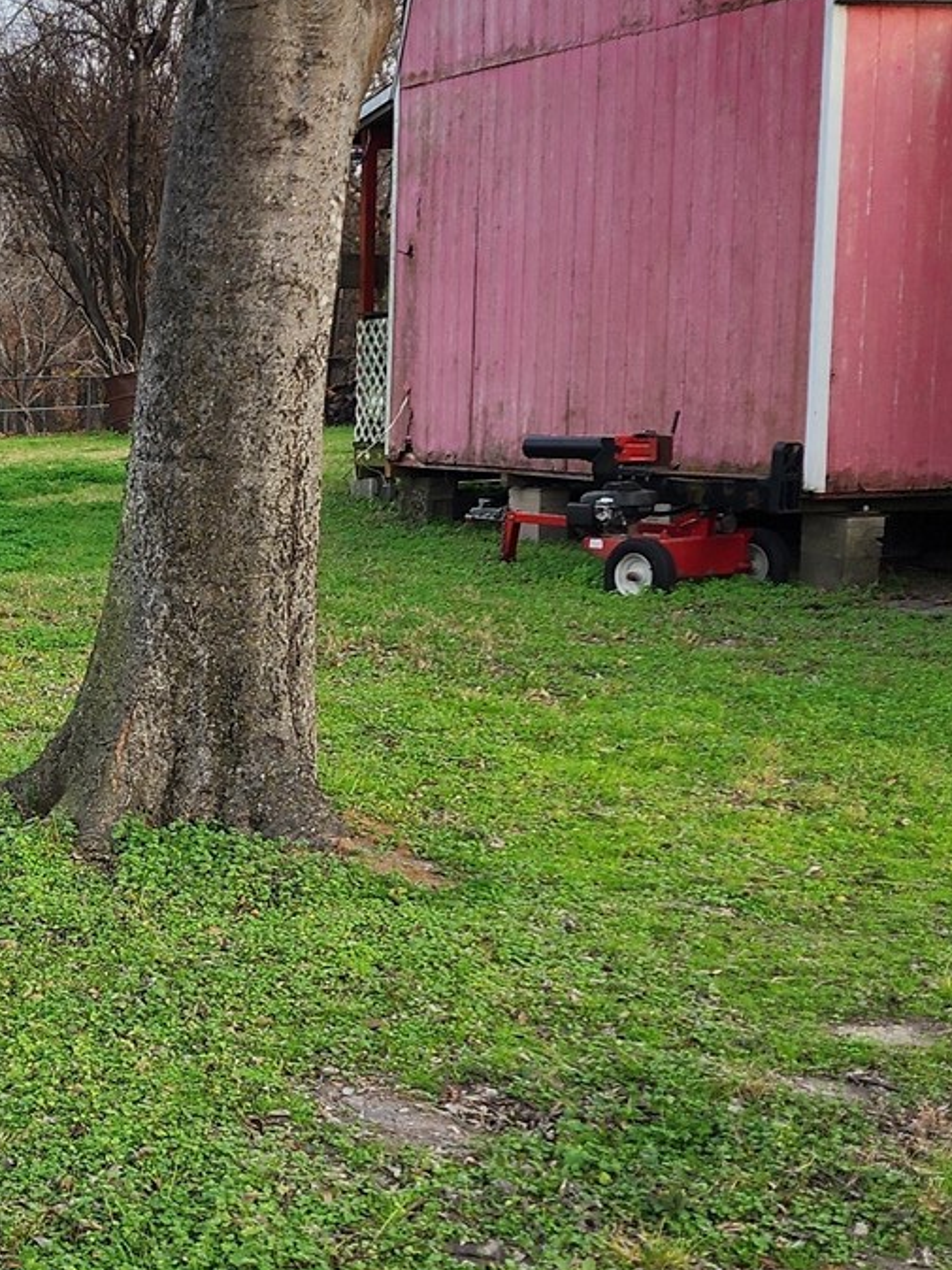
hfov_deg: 19.9
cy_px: 744
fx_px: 2566
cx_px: -158
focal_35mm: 70
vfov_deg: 27.7
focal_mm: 6.4
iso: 12
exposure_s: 1/312
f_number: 1.8
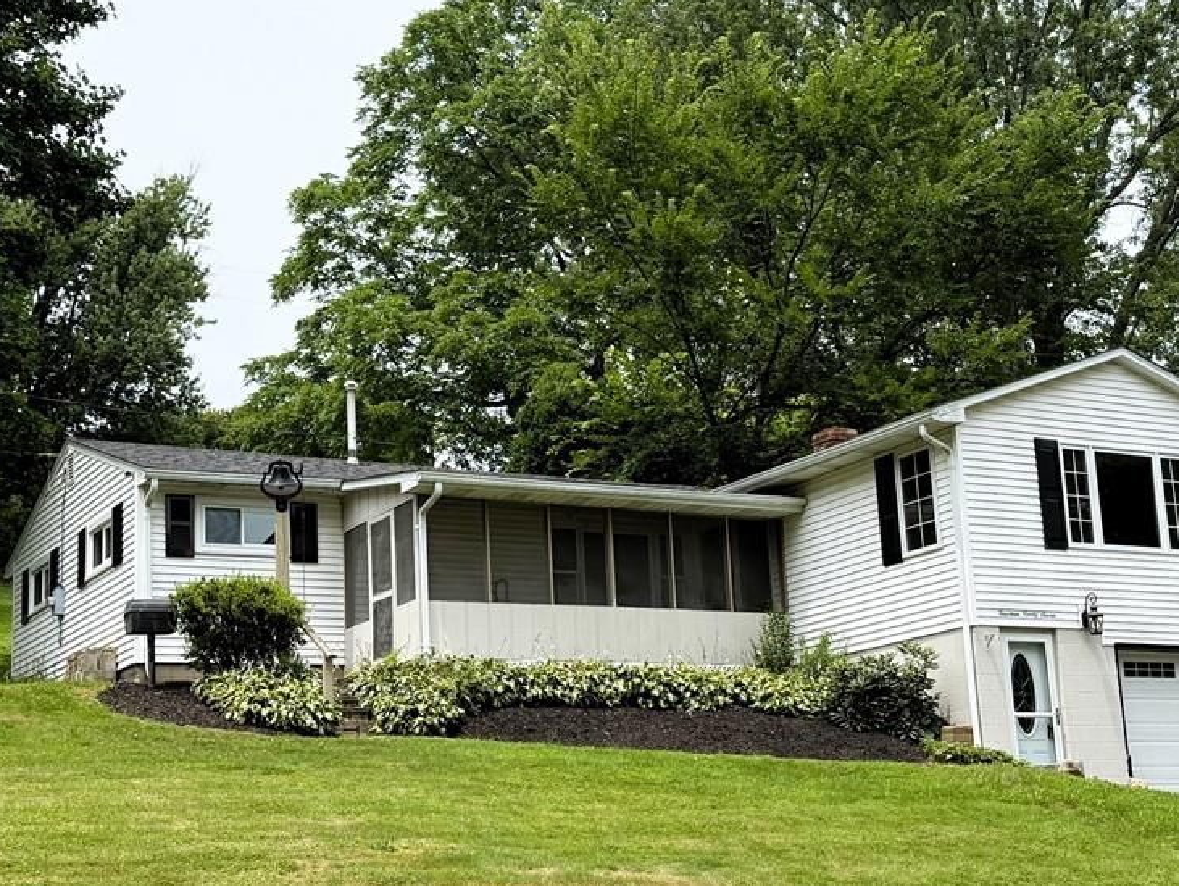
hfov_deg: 34.3
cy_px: 483
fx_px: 1908
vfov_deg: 26.1
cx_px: 666
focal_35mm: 56
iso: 100
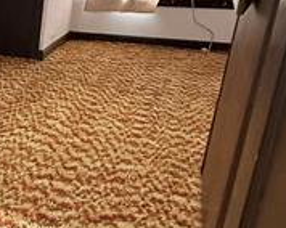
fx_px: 499
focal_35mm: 59
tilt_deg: -18.2
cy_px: 112
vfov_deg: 25.8
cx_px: -148
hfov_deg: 24.5
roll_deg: +0.3
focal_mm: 2.22
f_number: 2.2
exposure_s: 1/60
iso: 500
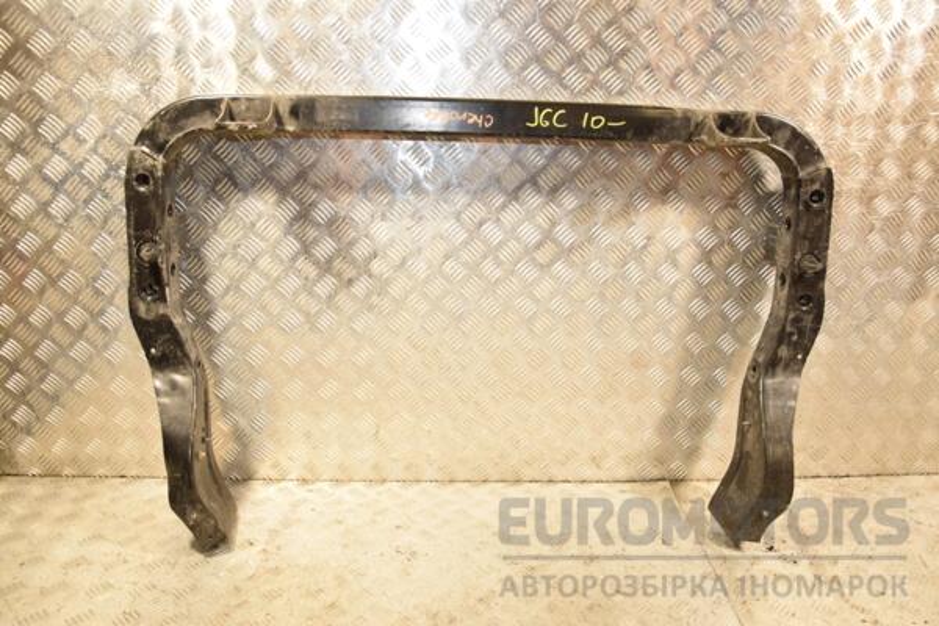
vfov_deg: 41.7
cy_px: 313
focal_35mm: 32
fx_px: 822
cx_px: 470
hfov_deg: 59.5
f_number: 5
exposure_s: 1/160
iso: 800
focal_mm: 21
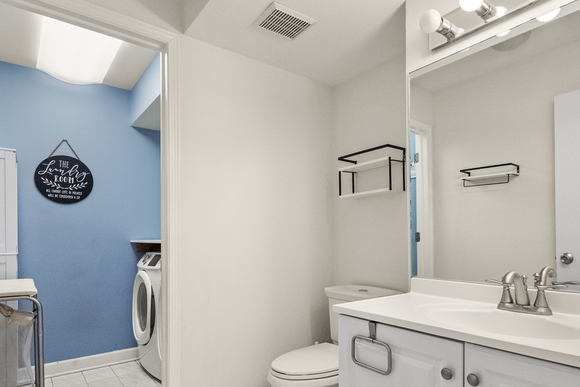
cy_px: 243
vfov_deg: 56.5
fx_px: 354
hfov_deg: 78.3
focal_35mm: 22
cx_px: 321
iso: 12800
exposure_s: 1/250
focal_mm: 16
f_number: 9
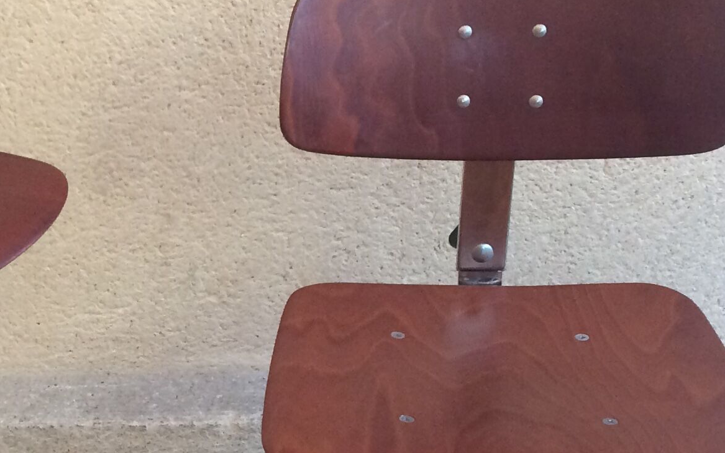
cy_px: 330
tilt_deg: -26.0
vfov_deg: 15.1
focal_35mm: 86
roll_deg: +2.4
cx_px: 78
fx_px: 1699
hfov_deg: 23.5
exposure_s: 1/33
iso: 80
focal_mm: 4.15
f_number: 2.2
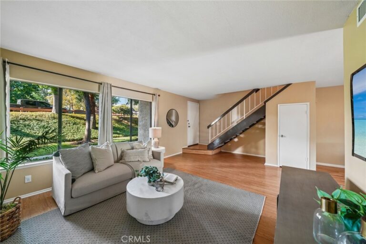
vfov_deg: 85.4
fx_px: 132
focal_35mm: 13
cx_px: 183
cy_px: 122
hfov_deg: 108.3
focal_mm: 13
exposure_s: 1/5
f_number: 8
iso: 400
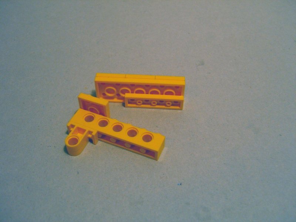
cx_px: 148
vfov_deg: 37.7
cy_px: 111
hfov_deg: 49.0
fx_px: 325
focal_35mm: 38
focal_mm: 7.9
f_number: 2.8
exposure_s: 1/30
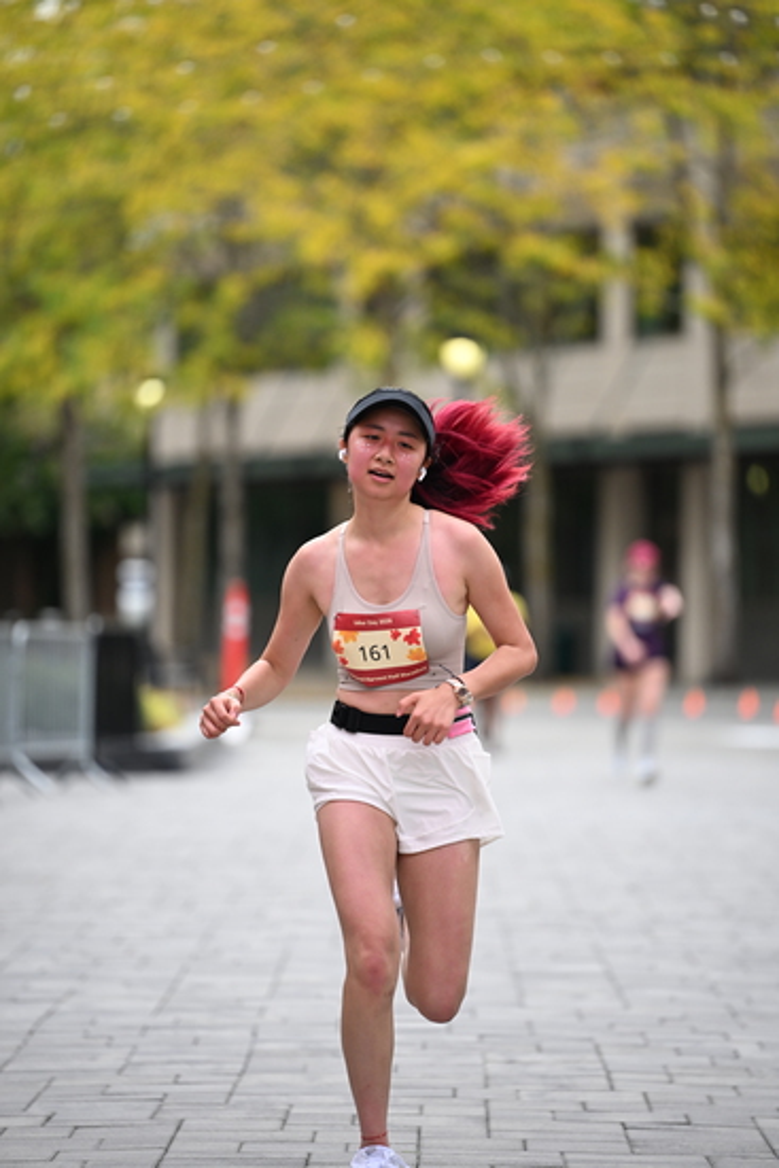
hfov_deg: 7.2
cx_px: 390
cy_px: 584
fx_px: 6163
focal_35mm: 190
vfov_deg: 10.8
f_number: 2.8
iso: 640
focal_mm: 190
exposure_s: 1/2500
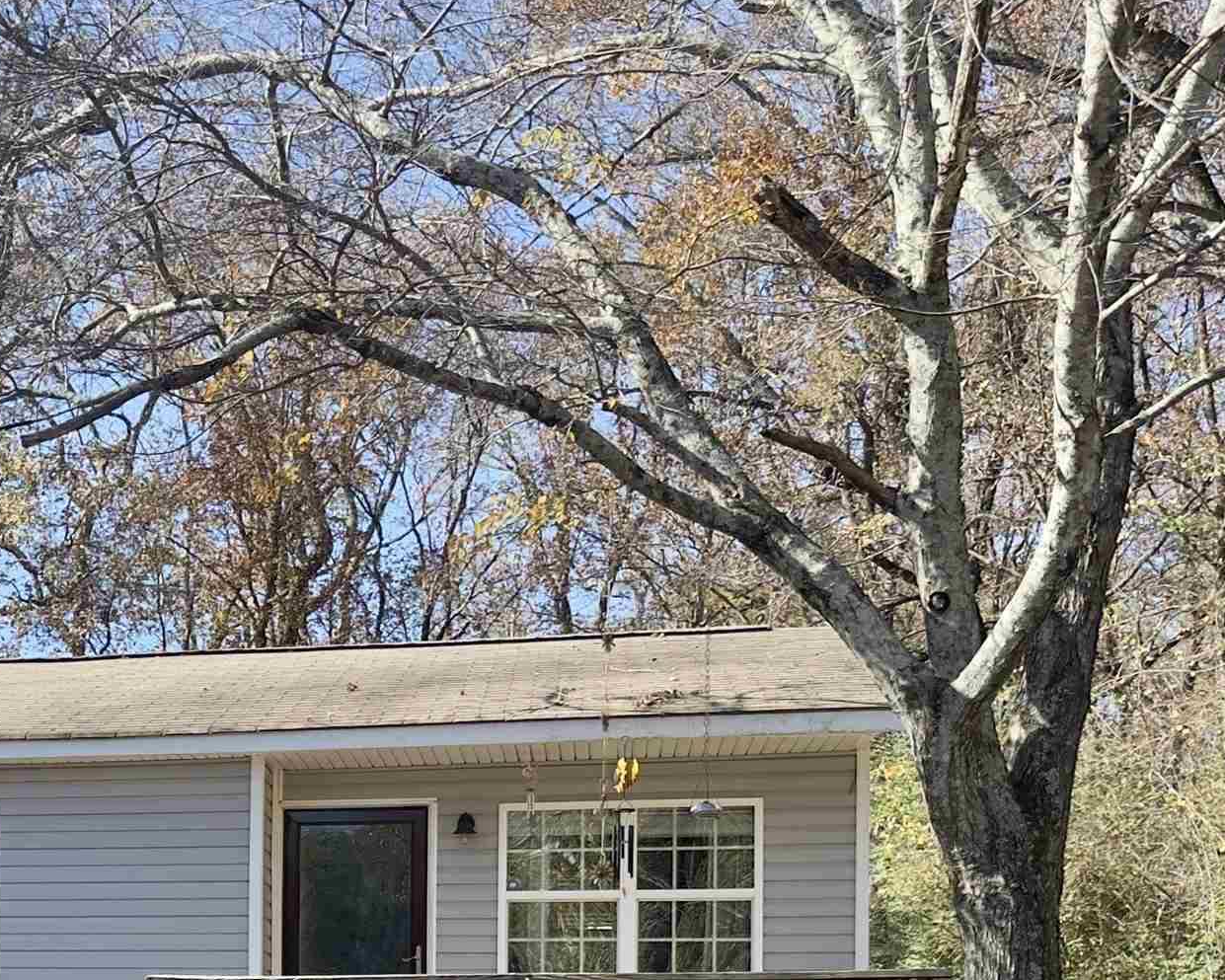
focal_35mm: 58
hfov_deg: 30.1
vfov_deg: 24.9
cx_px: -15
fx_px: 2103
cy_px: 990
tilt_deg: +4.7
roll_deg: -1.2
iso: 80
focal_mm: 6.86
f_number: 1.78
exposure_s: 1/1227
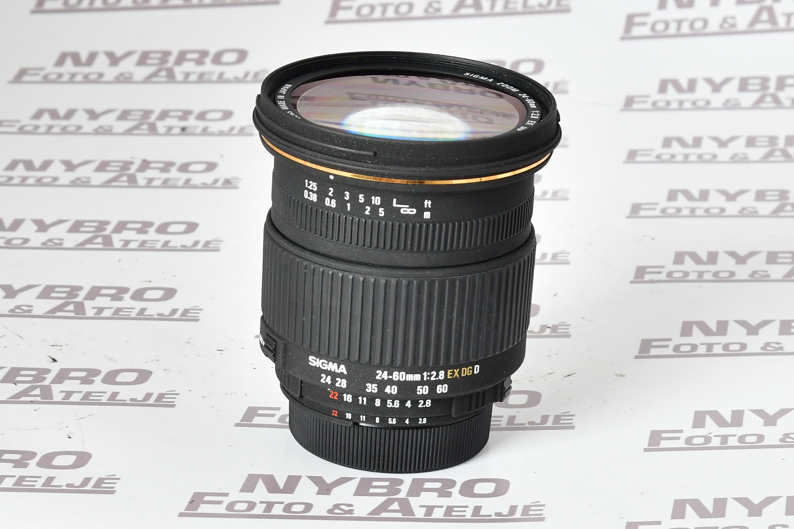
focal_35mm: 62
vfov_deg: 21.9
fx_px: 1367
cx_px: 397
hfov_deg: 32.4
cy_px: 264
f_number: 11
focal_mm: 62
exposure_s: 1/125
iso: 800
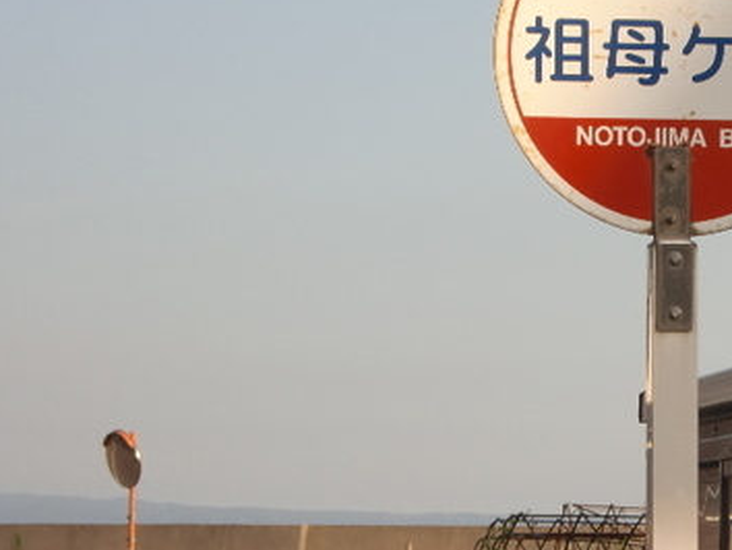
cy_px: 376
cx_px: 705
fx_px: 4444
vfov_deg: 7.1
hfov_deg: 9.4
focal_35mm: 210
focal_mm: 16.5
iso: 64
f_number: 5.2
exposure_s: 1/200
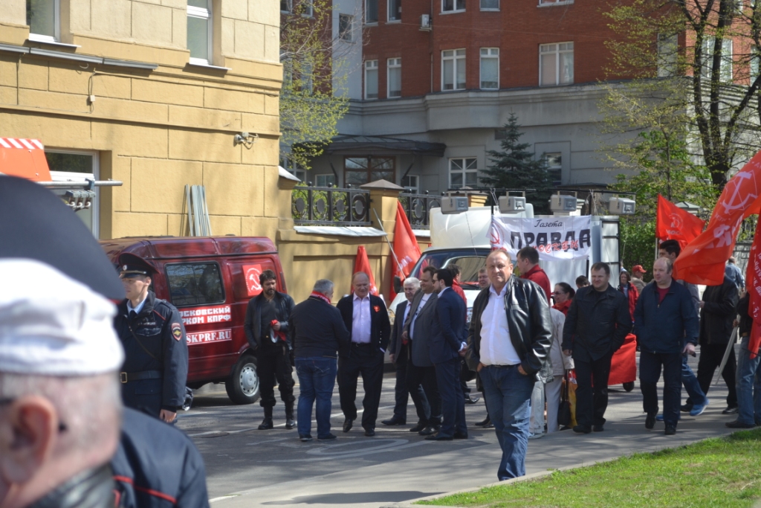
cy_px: 254
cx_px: 380
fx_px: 1744
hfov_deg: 24.6
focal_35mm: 82
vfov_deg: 16.6
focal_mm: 55
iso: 100
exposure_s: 1/160
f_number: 6.3
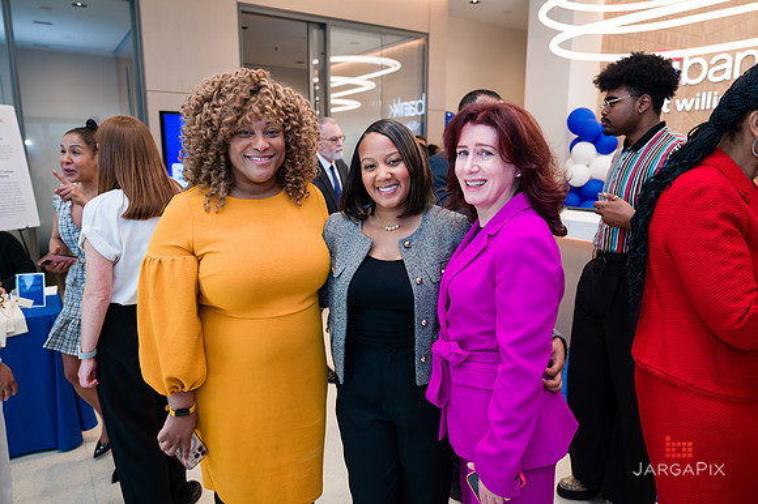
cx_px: 379
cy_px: 252
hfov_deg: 69.8
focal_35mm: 26
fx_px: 544
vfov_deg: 49.8
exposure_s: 1/200
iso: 320
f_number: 3.2
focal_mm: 25.5
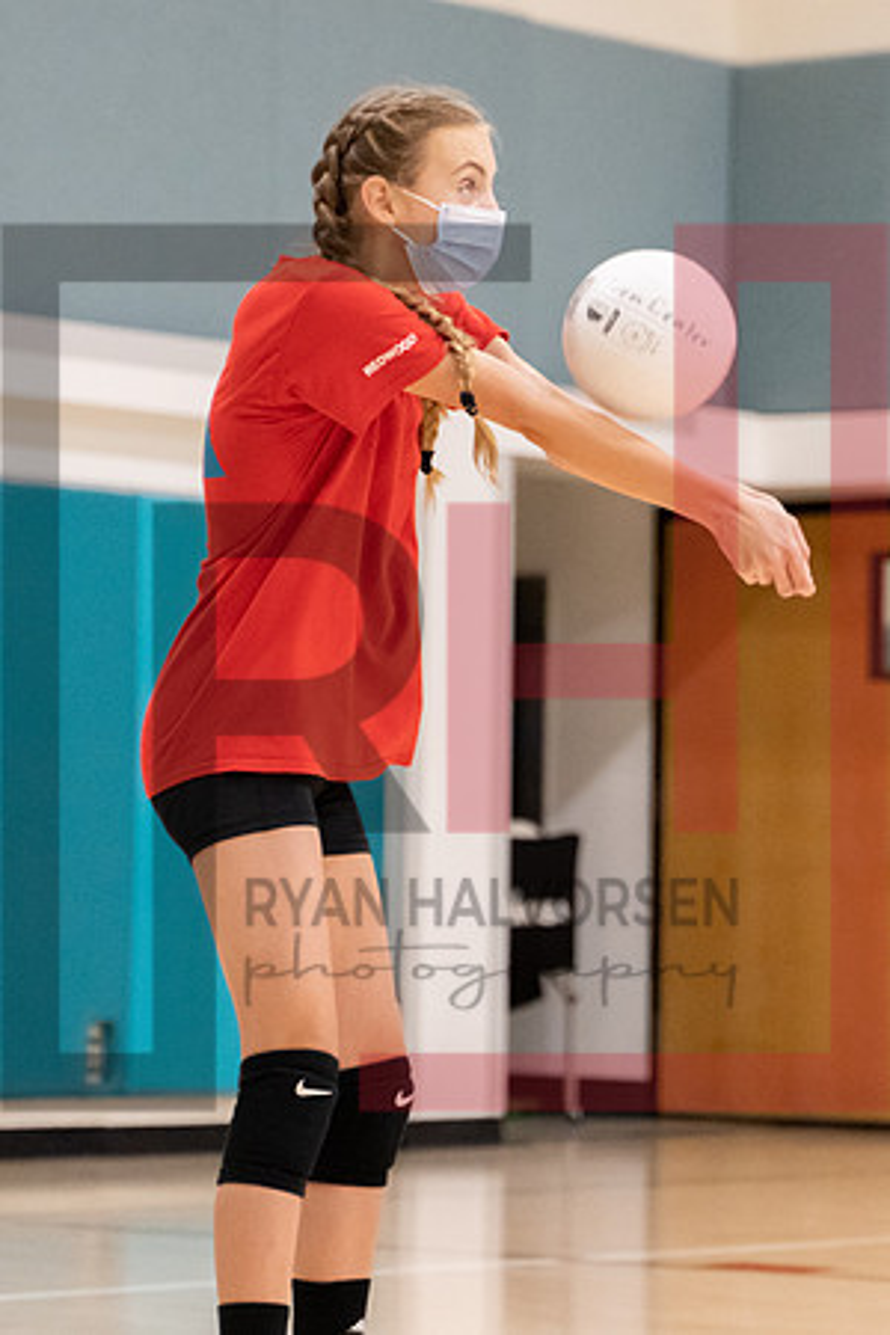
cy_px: 464
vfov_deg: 13.9
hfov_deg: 9.3
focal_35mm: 147
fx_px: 5468
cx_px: 589
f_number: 2.8
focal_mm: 75
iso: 5000
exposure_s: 1/1250
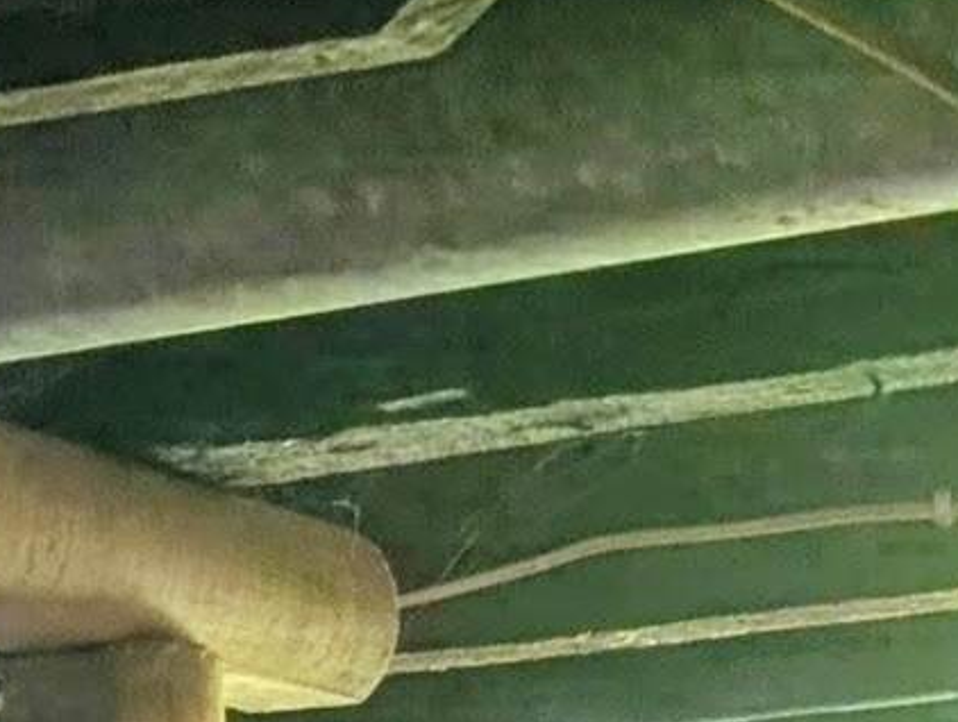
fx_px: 4824
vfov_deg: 7.8
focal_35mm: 174
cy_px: 1857
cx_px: 320
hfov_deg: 11.3
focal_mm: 6.9
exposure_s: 1/24
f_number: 1.68
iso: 117
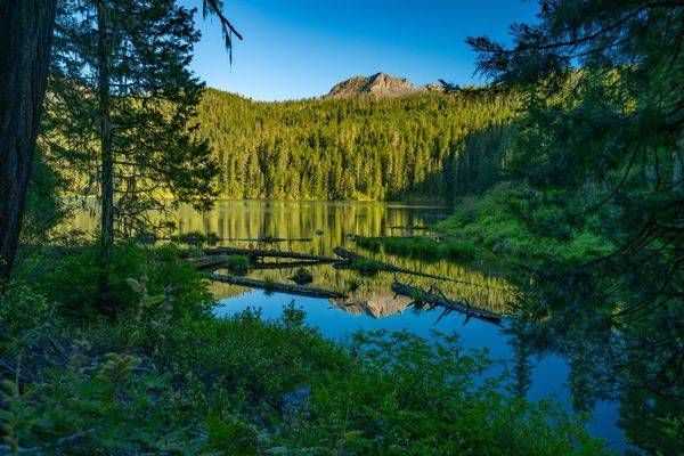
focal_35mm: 26
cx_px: 342
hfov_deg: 69.4
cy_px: 228
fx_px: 494
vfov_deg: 49.6
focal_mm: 26
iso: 800
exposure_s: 1/500
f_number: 7.1
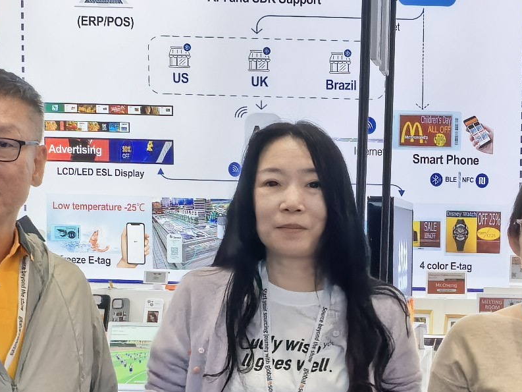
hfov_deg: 15.6
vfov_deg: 11.8
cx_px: 529
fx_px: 1870
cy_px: 422
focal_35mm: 124
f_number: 4
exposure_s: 1/100
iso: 160
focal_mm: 6.98
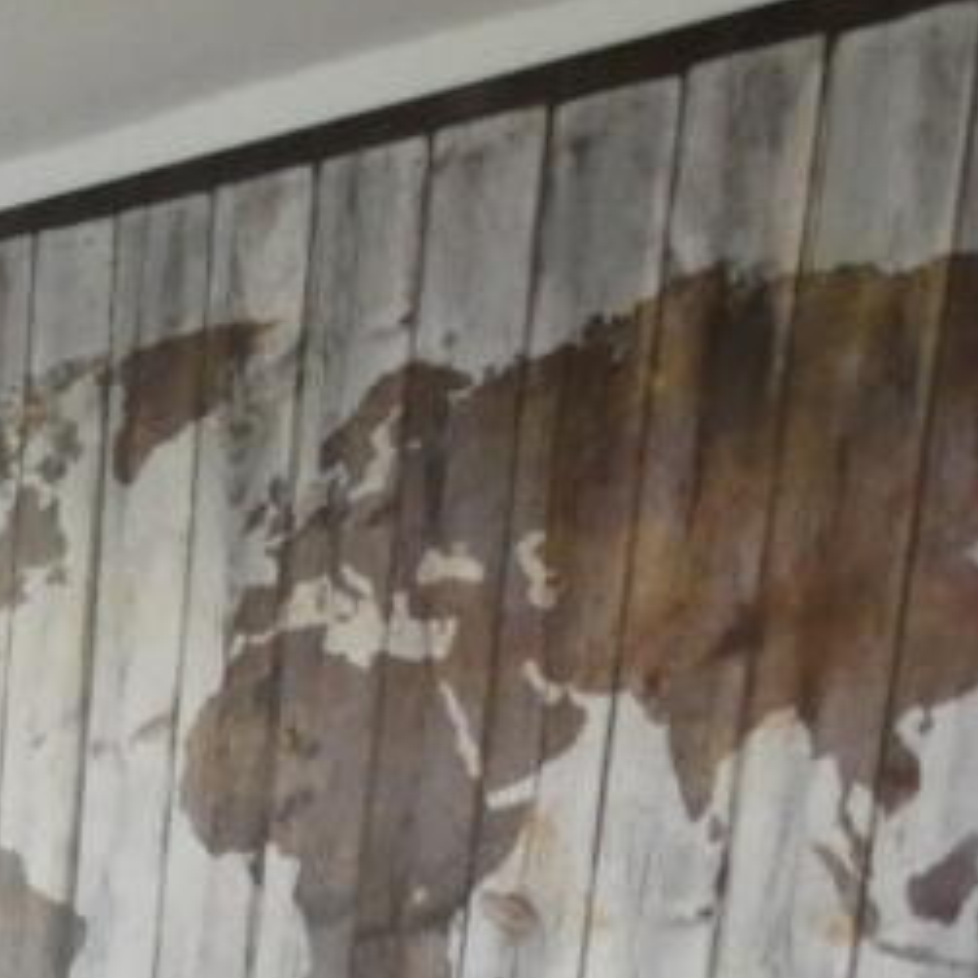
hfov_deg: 19.6
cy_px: 1414
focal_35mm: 72
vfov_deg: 20.8
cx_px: -639
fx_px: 2301
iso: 800
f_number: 2.8
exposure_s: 1/60
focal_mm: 3.6
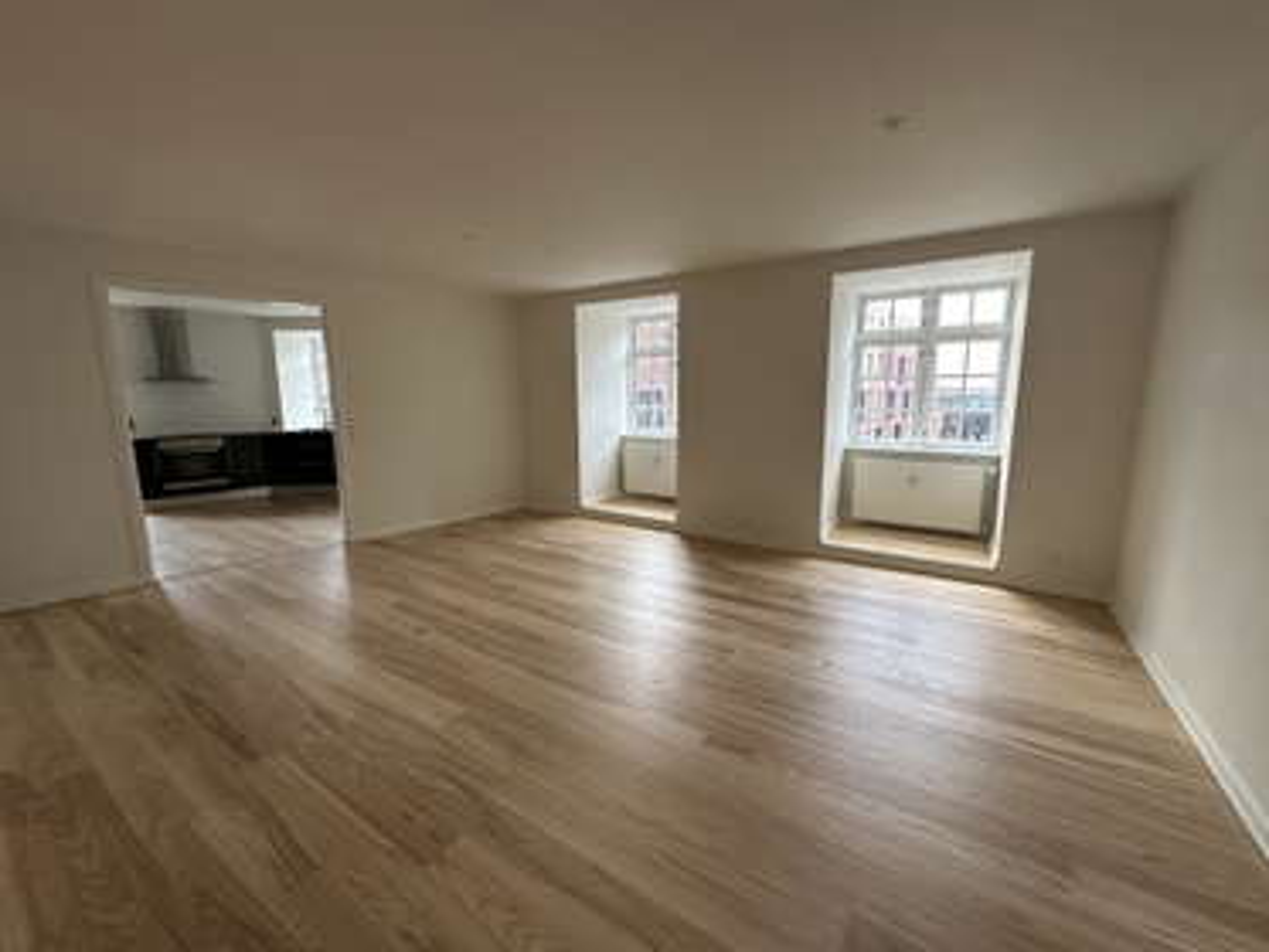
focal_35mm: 14
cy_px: 476
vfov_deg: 85.7
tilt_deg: -8.7
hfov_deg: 102.0
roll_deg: +0.2
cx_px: 634
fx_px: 513
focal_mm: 2.22
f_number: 2.2
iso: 160
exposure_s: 1/50
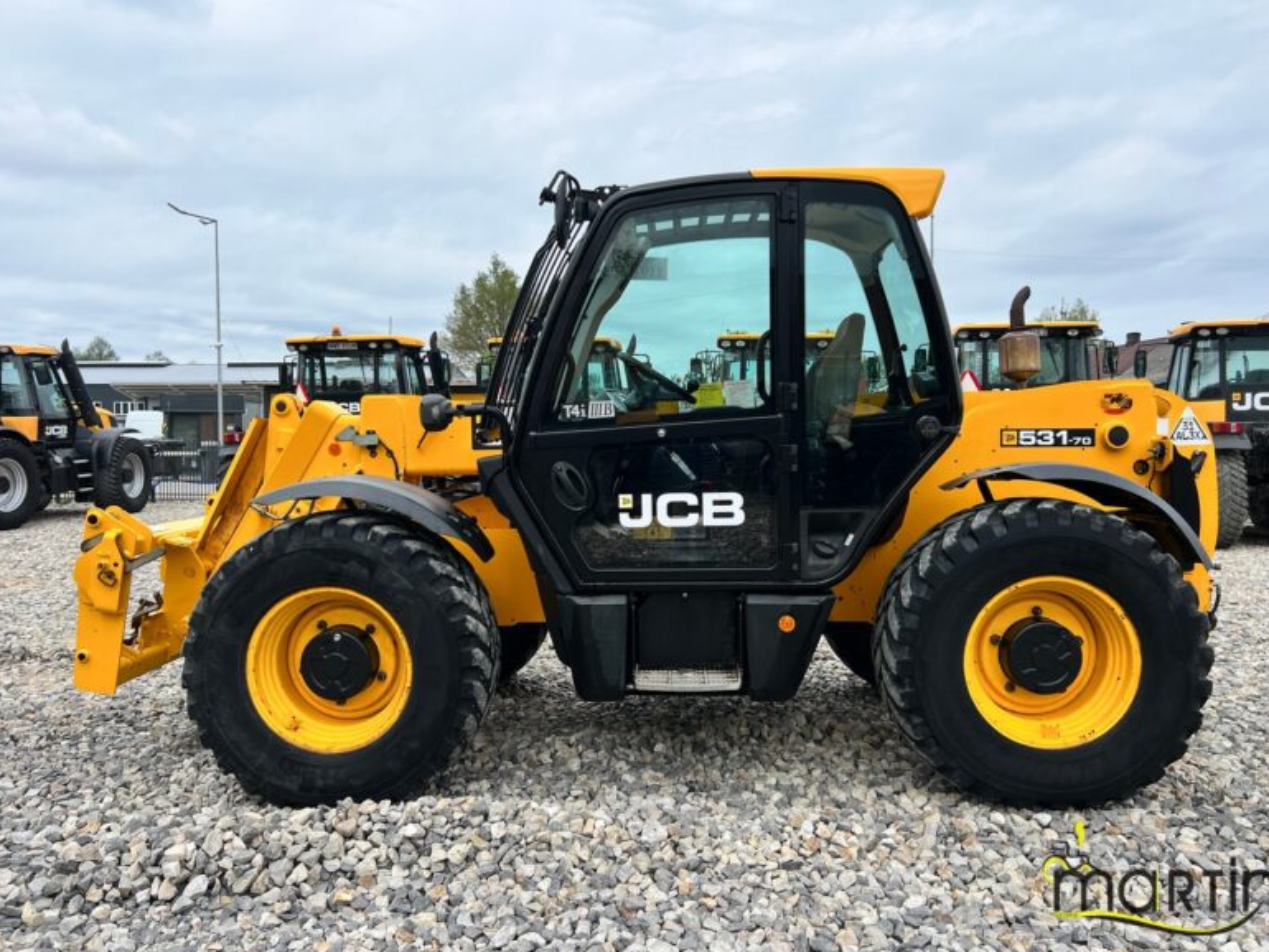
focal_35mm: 27
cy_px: 468
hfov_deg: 65.3
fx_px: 990
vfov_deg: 51.4
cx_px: 643
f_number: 1.5
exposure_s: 1/4444
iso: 50
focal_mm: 5.7
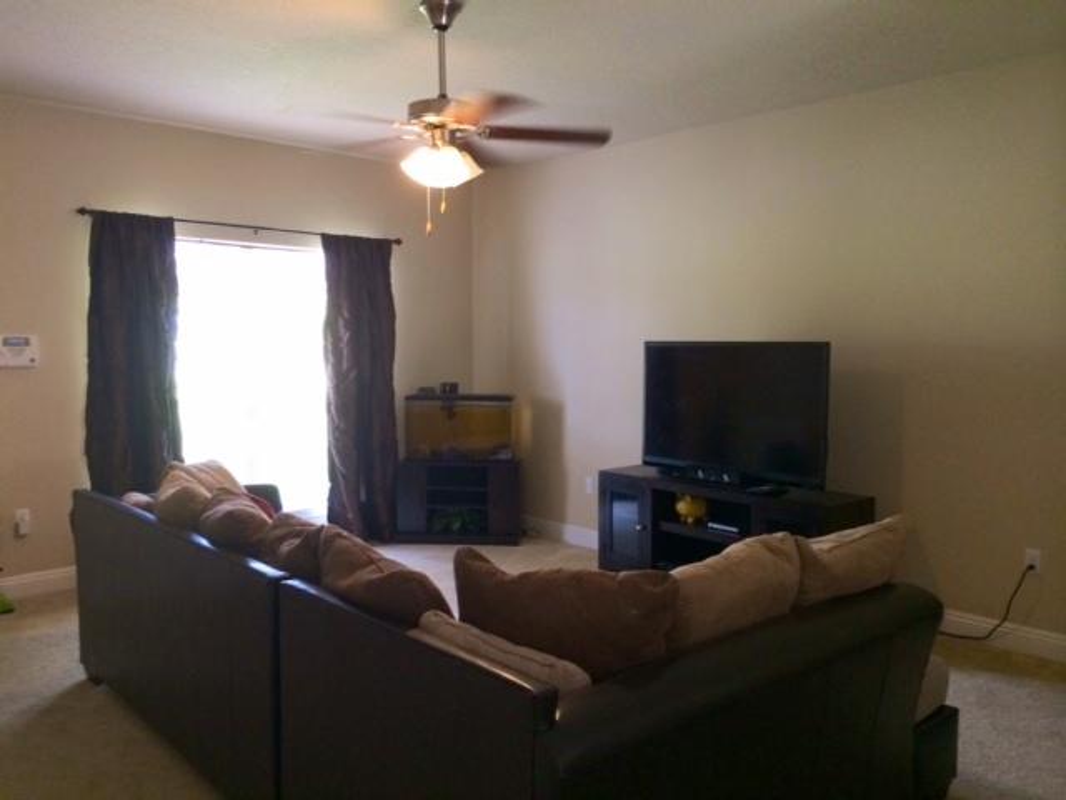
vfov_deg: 46.8
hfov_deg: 60.0
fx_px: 924
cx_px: 533
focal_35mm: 30
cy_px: 400
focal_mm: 4.12
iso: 160
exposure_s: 1/30
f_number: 2.2
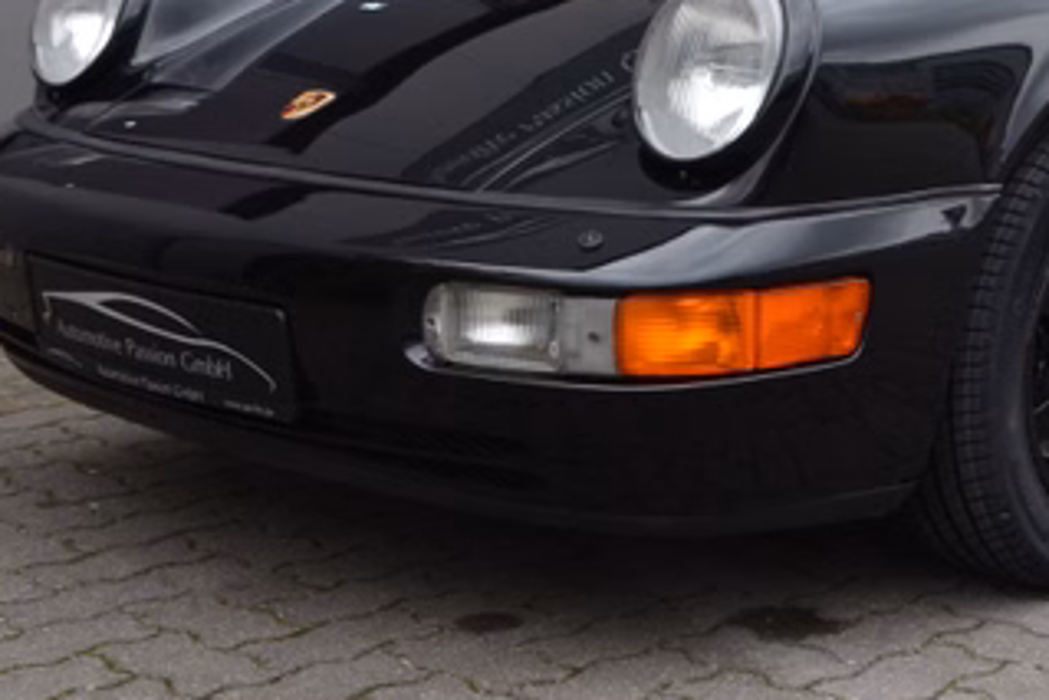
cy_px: 184
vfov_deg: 17.4
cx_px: 927
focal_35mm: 78
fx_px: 2274
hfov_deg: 25.3
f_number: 10
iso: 400
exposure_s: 1/60
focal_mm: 26
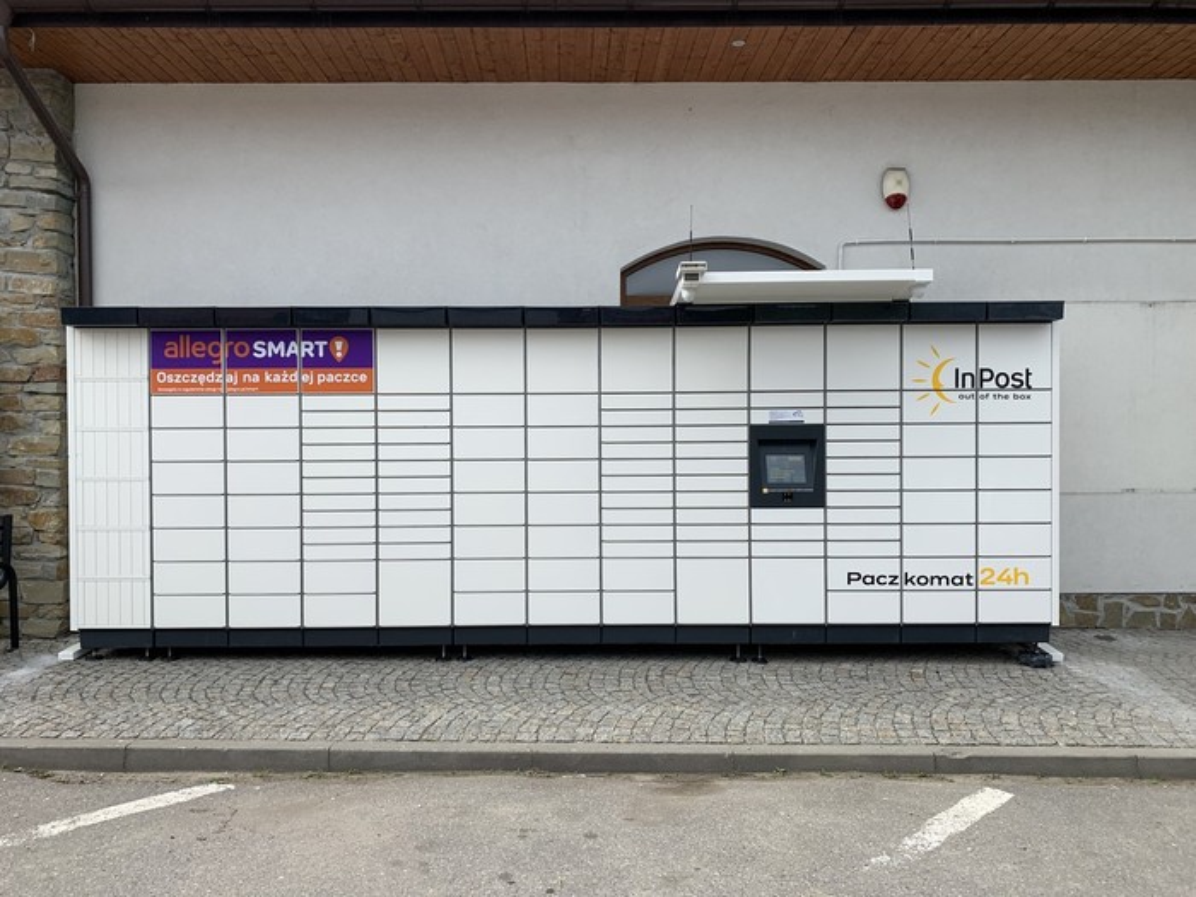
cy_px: 448
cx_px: 598
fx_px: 898
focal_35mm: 26
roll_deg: -0.1
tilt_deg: +0.4
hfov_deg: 67.3
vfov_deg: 53.1
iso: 25
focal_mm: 4.25
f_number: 1.8
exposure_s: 1/1054
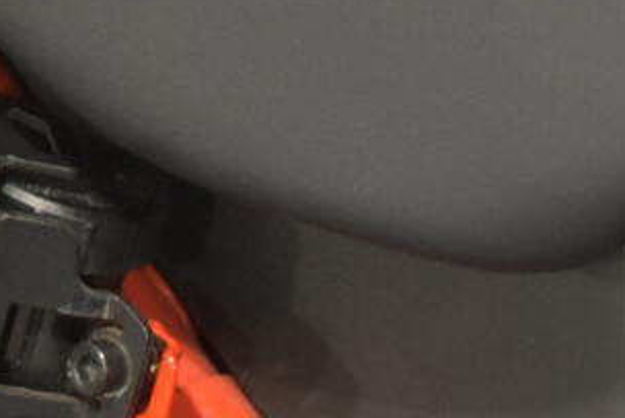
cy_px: -860
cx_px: 74
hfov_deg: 6.9
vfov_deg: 4.5
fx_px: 5141
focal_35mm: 296
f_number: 4.5
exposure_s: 1/15
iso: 1600
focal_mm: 30
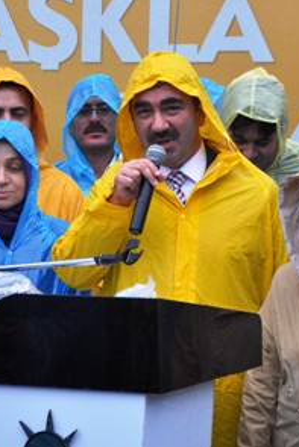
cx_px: 150
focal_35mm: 150
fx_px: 1866
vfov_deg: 13.7
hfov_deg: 9.2
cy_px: 223
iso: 640
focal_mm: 66
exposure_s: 1/125
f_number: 5.6
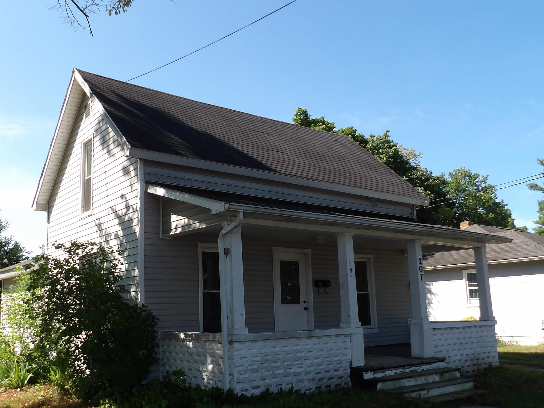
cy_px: 226
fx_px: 519
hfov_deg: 55.2
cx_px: 244
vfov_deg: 42.9
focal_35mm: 33
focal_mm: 4.3
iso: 100
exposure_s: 1/552
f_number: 3.2
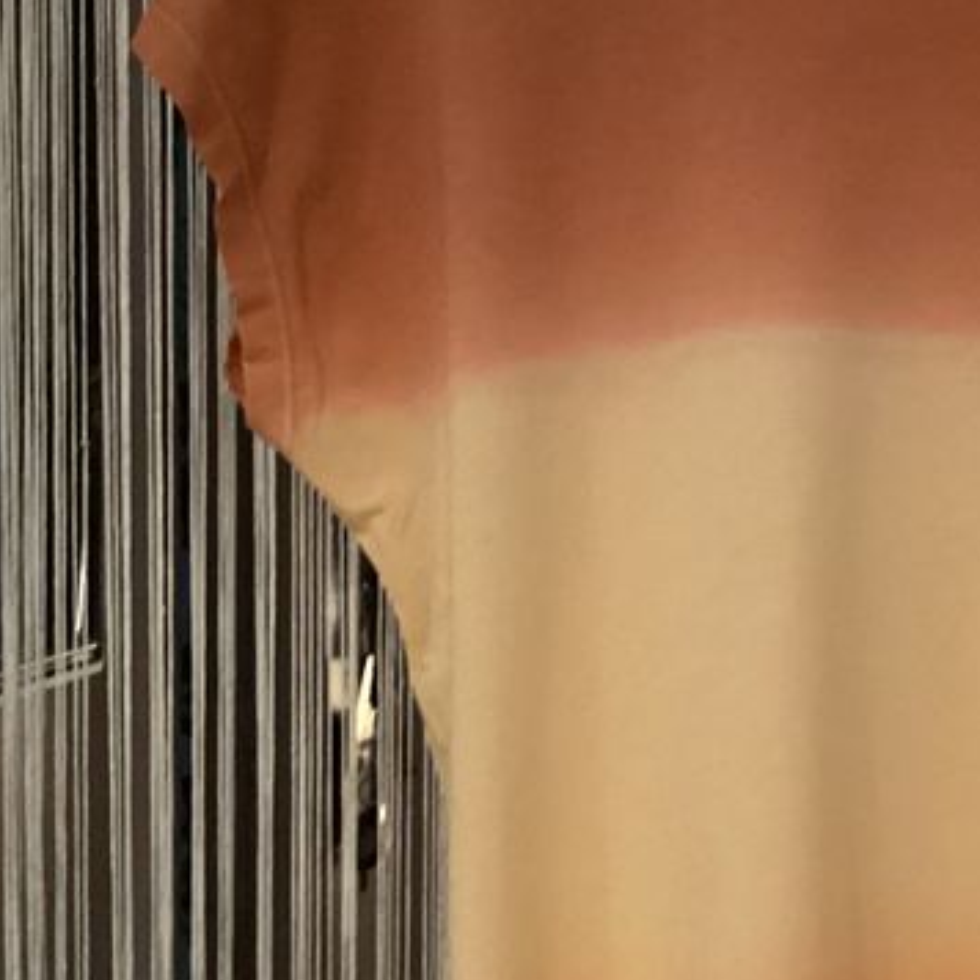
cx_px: 1054
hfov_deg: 21.4
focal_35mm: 77
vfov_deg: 22.5
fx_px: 2466
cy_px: 537
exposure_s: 1/20
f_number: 2.4
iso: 800
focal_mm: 3.3
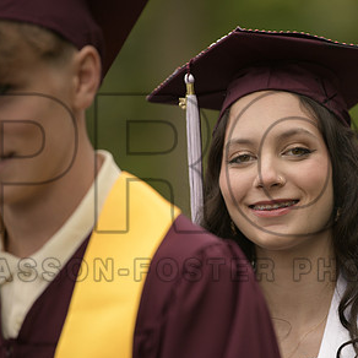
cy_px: 188
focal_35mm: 338
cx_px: 291
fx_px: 3955
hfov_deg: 5.2
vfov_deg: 5.2
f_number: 2.8
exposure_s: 1/250
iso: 200
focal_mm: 200
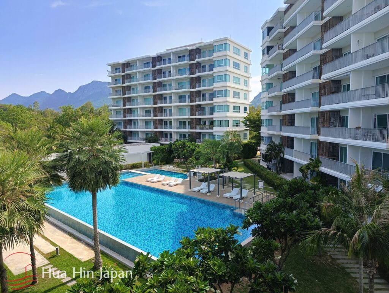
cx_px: 194
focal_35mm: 23
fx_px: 259
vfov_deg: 59.0
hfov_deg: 73.8
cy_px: 146
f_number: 1.69
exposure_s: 1/380
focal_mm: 6.06
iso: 50
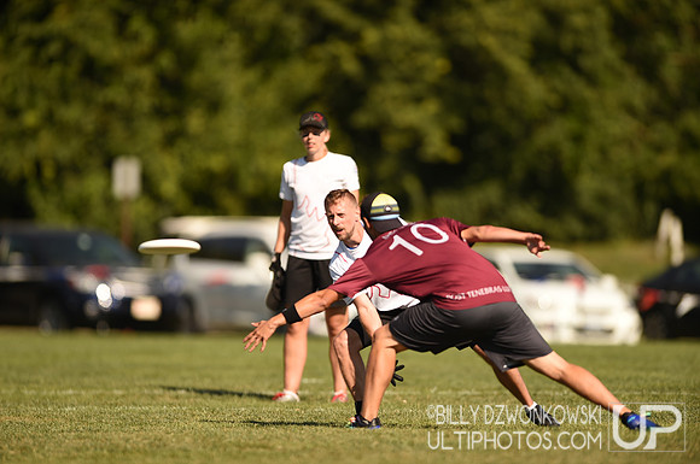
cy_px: 232
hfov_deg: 5.2
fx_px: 7767
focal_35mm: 400
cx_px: 350
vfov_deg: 3.4
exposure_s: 1/2000
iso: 100
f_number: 3.2
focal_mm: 400
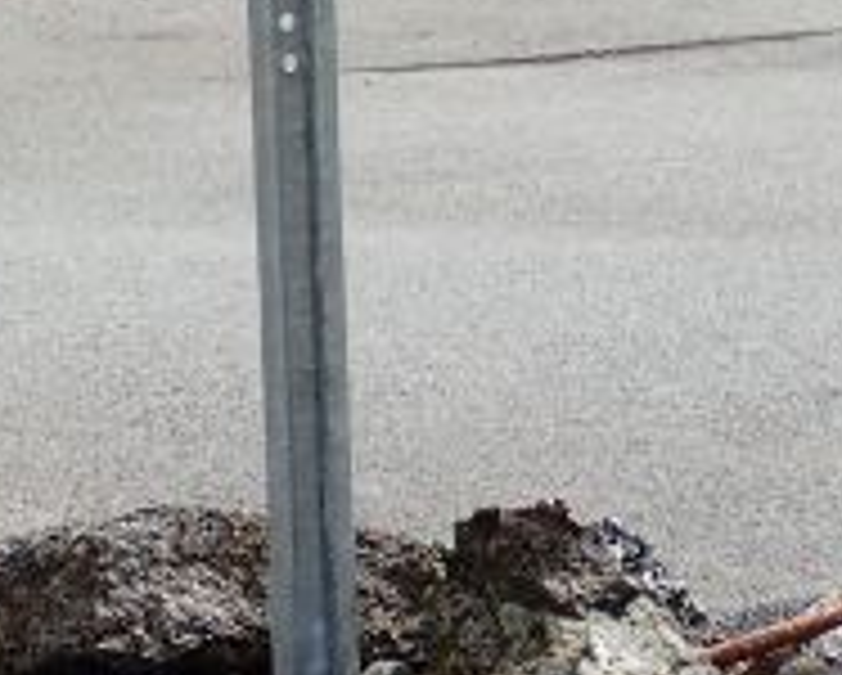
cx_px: 293
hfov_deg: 8.7
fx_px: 5513
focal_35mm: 221
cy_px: -338
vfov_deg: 6.9
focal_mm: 9.61
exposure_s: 1/400
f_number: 4.5
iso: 100
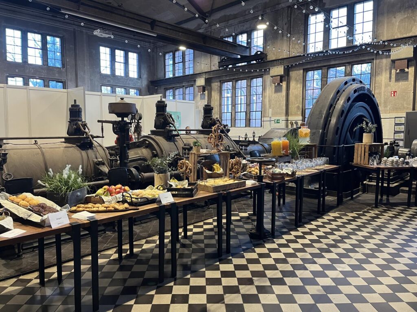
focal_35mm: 26
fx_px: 313
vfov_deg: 53.1
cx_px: 208
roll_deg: +0.2
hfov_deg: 67.3
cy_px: 156
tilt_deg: -6.7
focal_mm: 5.1
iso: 200
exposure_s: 1/50
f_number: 1.6
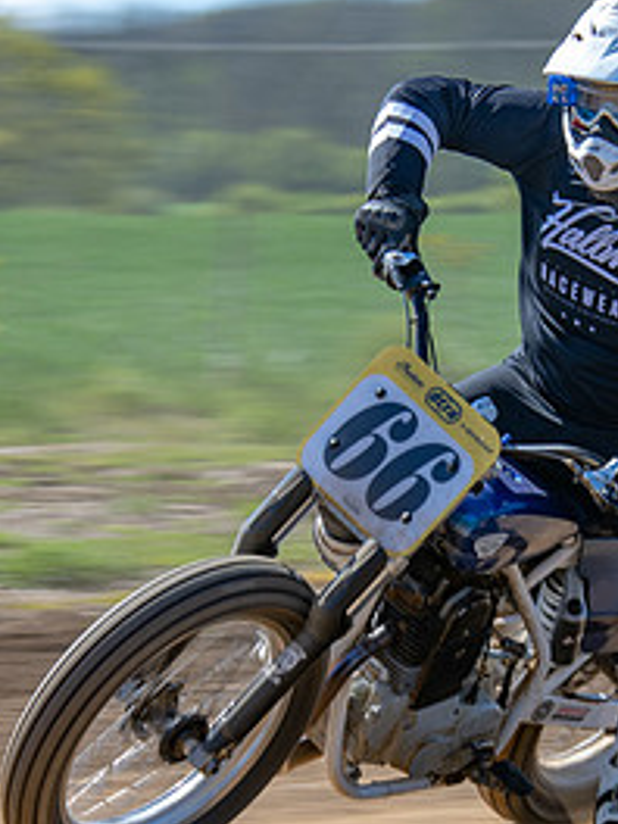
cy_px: 622
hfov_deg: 3.7
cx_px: 538
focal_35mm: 405
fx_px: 9641
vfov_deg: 4.9
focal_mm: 112
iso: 200
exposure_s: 1/160
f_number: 8
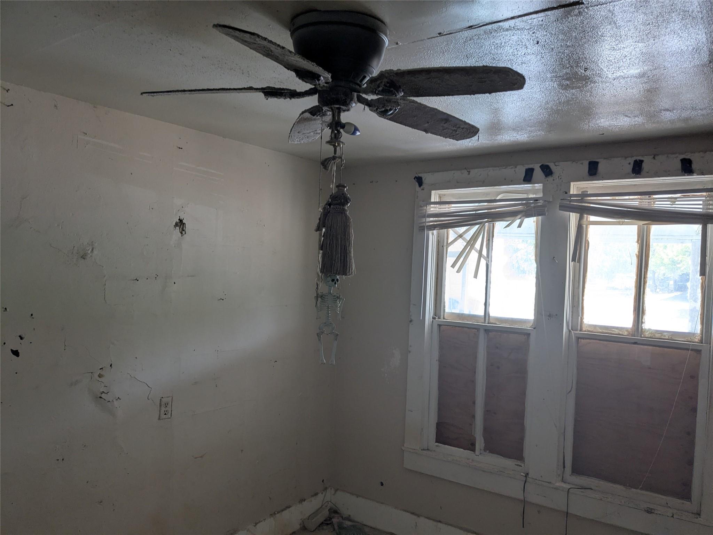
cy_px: 268
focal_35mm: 27
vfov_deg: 51.4
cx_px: 356
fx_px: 556
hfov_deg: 65.3
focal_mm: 4.38
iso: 67
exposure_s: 1/120
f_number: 1.73
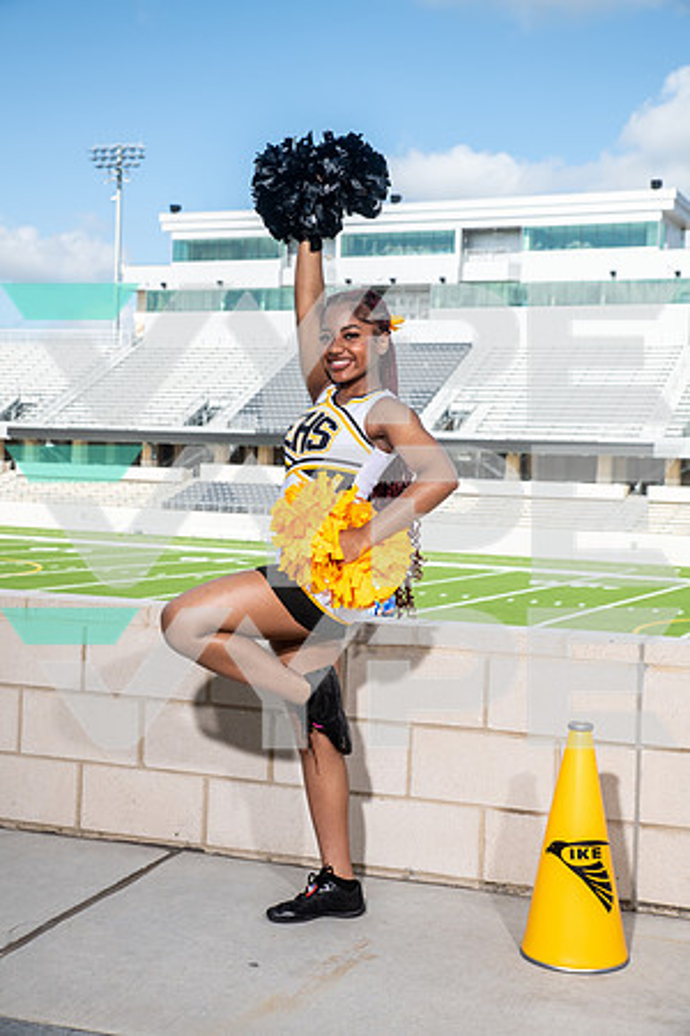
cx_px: 345
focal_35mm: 52
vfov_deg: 38.2
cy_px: 518
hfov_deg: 26.0
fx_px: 1495
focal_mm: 52
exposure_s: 1/320
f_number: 7.1
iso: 100
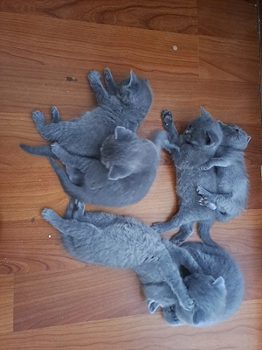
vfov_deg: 69.4
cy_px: 175
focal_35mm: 25
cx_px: 131
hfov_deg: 54.9
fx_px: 252
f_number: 1.8
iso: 1000
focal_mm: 4.65
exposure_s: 1/10
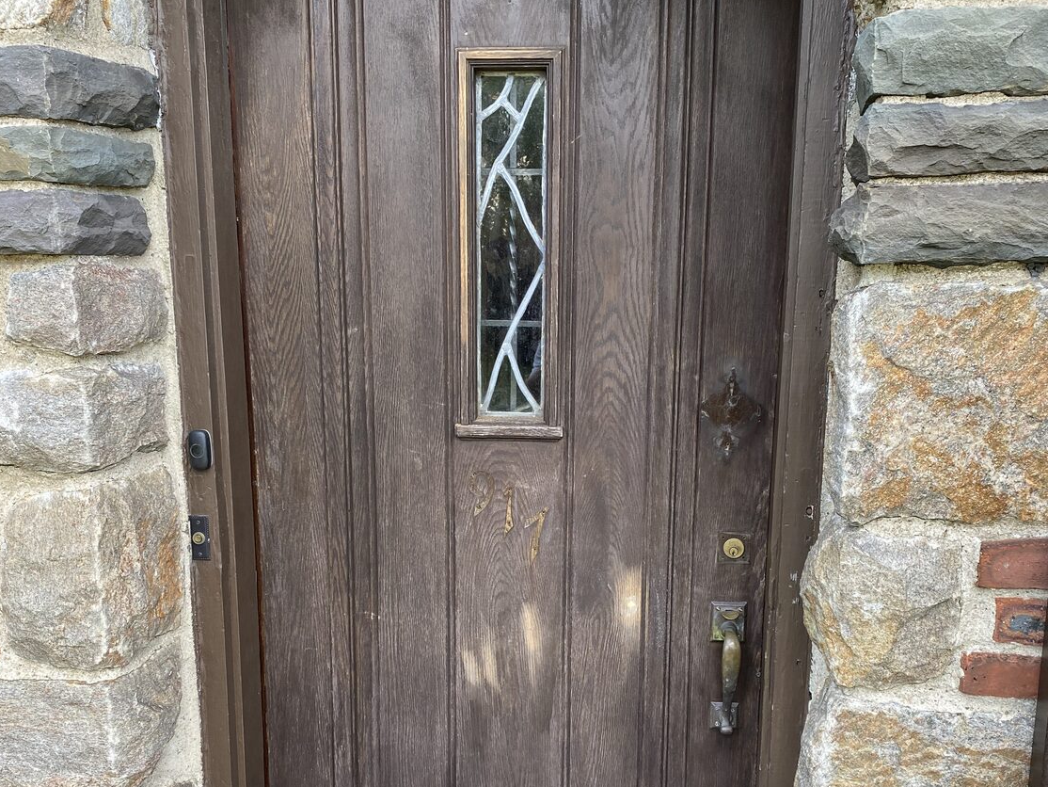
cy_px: 505
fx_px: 1060
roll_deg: +0.4
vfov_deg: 40.4
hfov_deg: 52.6
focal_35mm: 35
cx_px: 524
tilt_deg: -11.9
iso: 50
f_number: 1.8
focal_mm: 4.25
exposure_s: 1/121
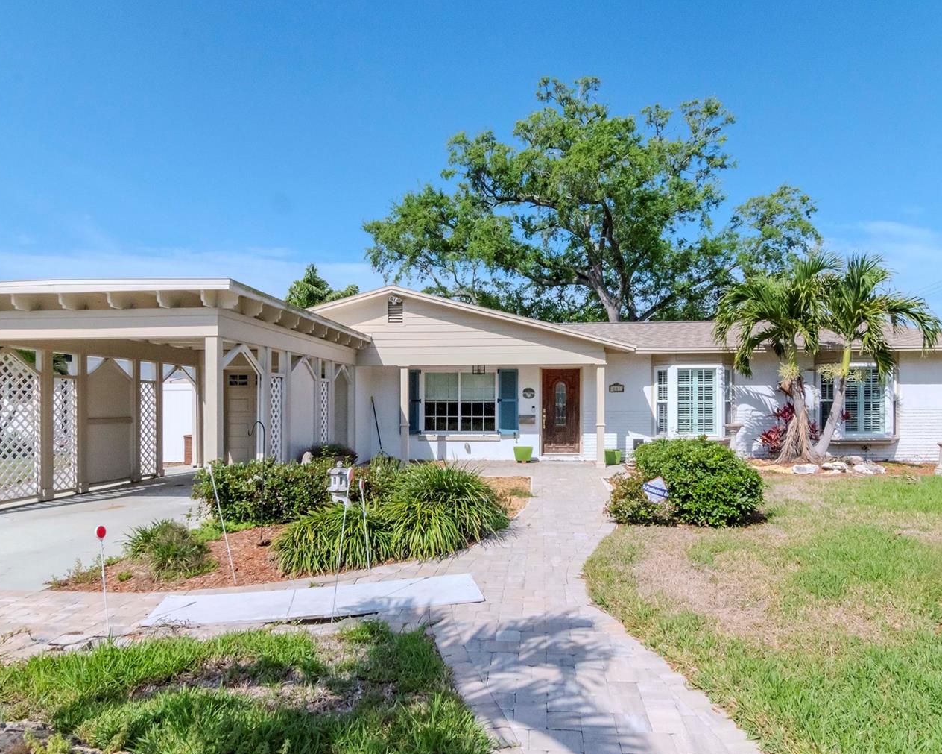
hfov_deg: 81.5
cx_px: 454
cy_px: 373
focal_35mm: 20
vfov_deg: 69.2
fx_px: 546
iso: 1000
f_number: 16
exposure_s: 1/1250
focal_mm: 11
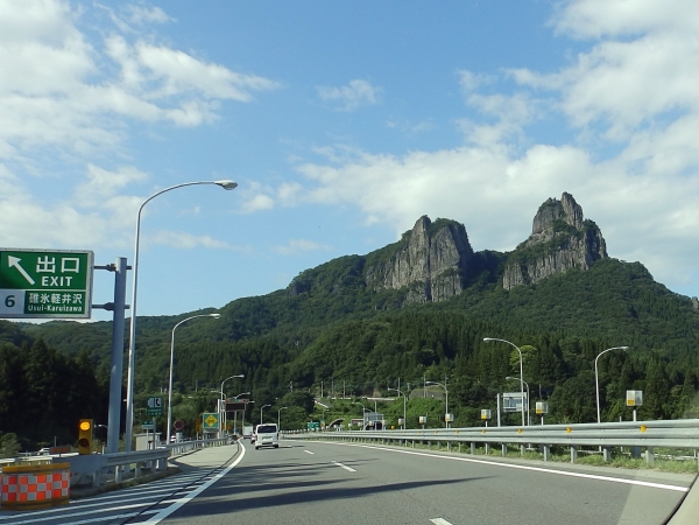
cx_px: 350
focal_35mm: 22
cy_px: 262
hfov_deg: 76.4
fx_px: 444
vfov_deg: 61.1
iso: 80
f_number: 4.5
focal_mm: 4
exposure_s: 1/320
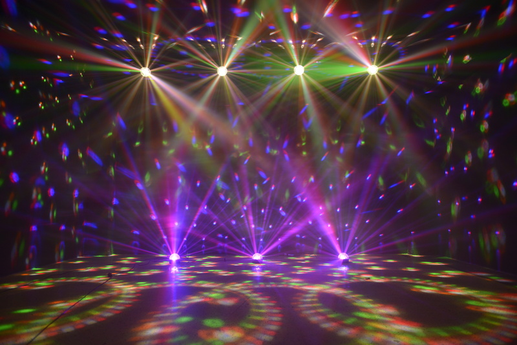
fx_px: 345
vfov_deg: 53.2
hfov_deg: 73.7
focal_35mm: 24
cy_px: 172
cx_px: 258
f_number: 2.8
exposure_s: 1/25
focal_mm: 24
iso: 800
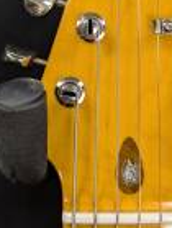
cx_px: 134
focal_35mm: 69
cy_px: 44
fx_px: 455
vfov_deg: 27.5
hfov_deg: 21.2
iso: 74
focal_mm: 6.9
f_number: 1.68
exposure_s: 1/54.2
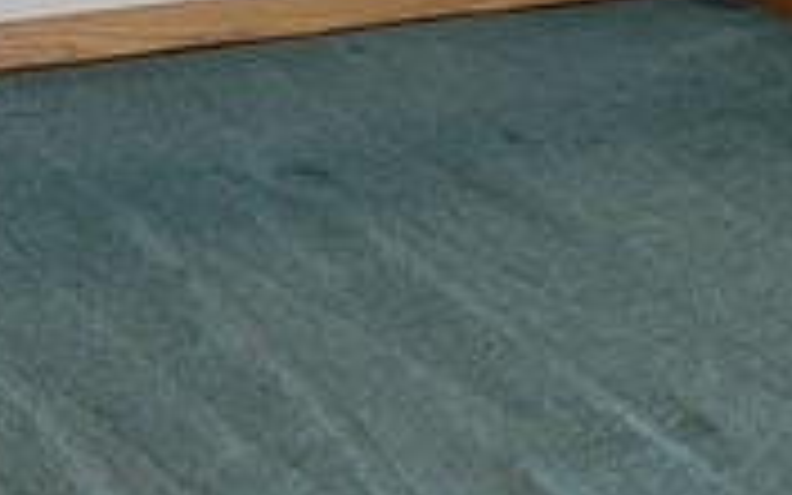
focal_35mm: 160
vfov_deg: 7.7
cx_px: 76
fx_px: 3454
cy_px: -612
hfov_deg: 13.0
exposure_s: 1/120
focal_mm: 5.4
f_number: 1.8
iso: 160
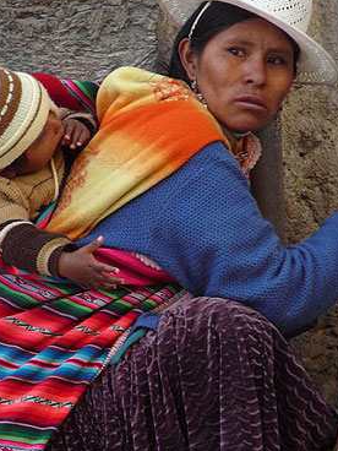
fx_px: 5377
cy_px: 282
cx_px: 153
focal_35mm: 413
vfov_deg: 4.8
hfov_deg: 3.6
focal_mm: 43.4
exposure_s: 1/60
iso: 100
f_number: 4.1
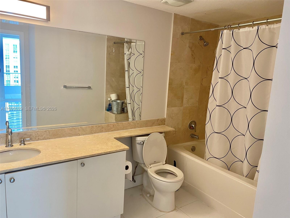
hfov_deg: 67.3
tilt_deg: -8.9
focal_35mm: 26
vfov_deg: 53.1
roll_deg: -4.0
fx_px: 218
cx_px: 145
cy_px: 109
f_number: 1.8
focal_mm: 4.25
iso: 80
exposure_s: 1/60
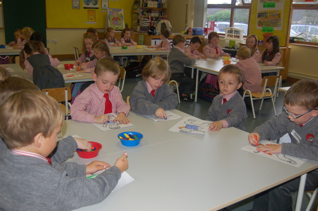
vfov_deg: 36.8
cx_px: 159
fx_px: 318
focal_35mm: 36
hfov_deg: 53.2
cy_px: 106
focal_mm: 24
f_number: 4
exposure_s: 1/60
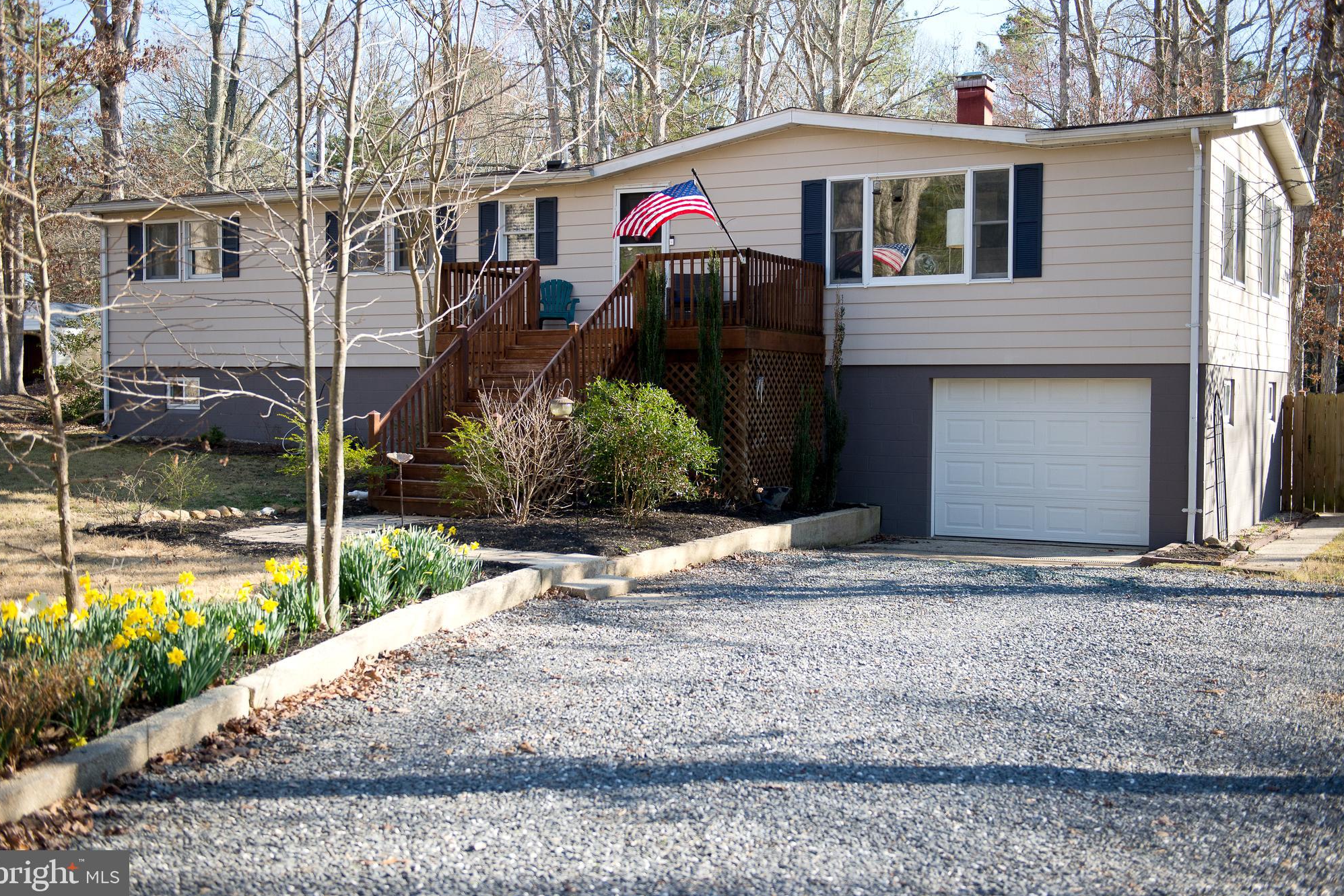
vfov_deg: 34.2
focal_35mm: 39
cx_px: 669
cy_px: 439
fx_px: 1456
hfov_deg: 49.6
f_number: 2.8
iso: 400
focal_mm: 38
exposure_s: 1/2500
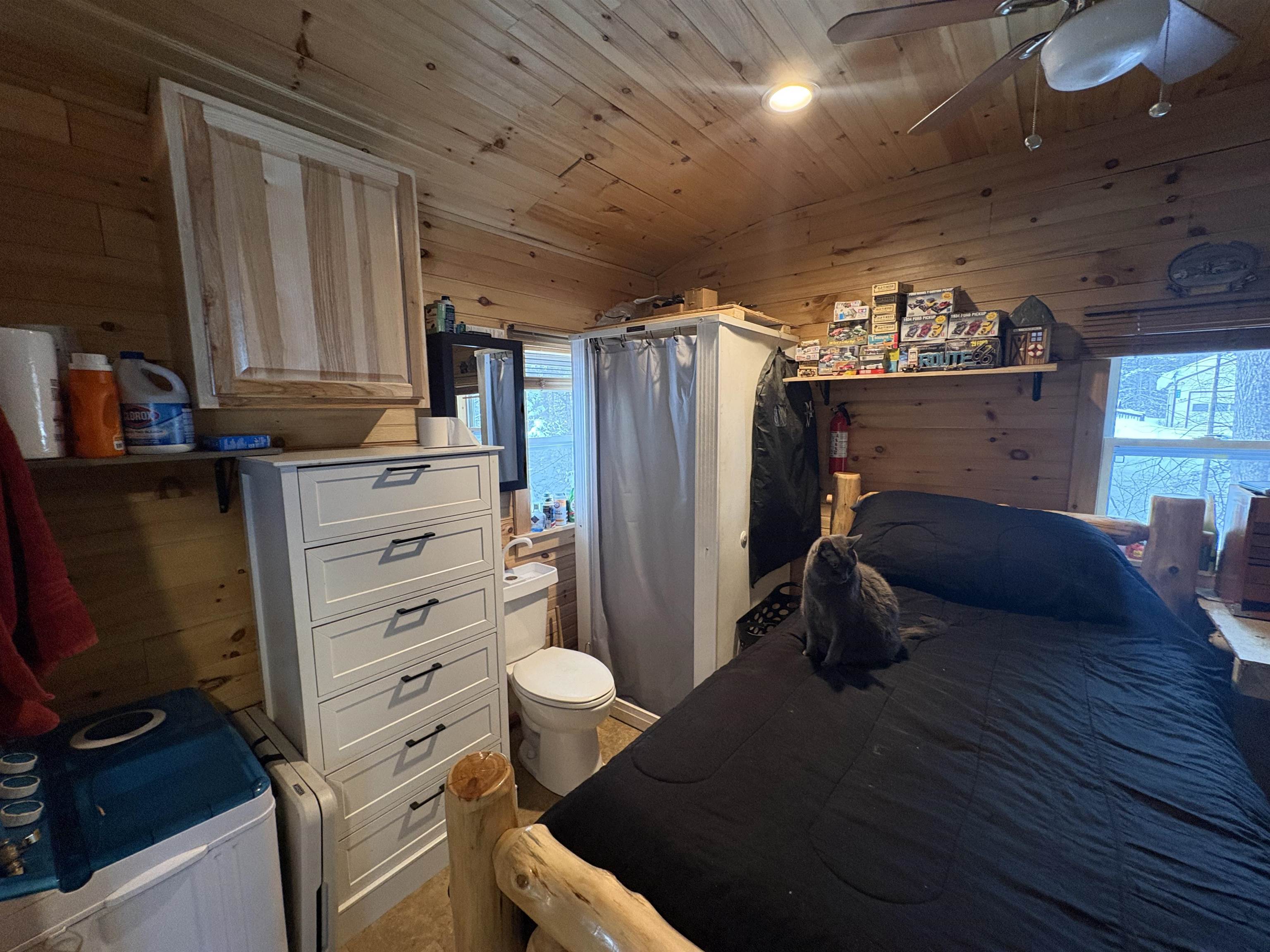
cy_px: 476
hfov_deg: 102.1
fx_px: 514
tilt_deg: -6.2
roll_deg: +0.8
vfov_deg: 85.7
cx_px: 635
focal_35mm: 14
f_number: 2.2
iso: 500
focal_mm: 2.22
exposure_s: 1/60
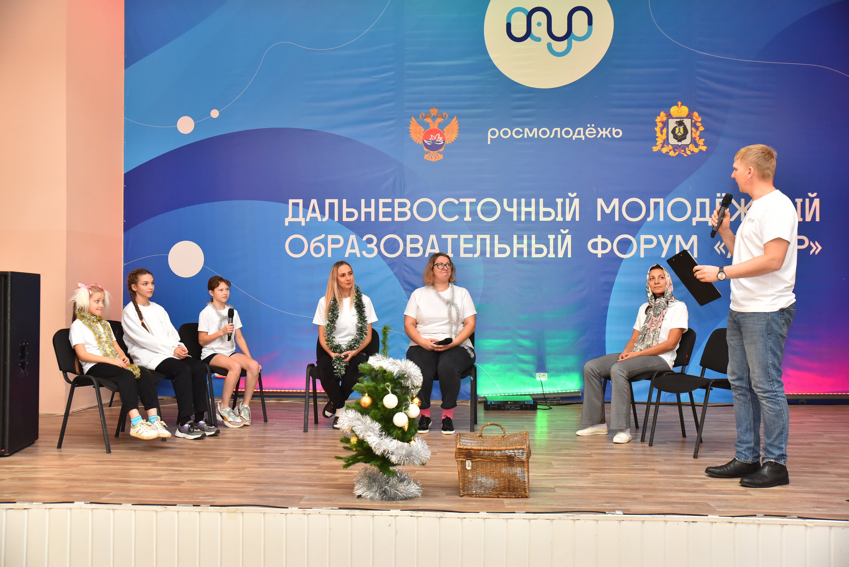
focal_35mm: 35
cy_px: 284
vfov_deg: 37.9
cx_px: 424
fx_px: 826
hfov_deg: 54.4
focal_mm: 35
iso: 1800
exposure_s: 1/250
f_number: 3.5
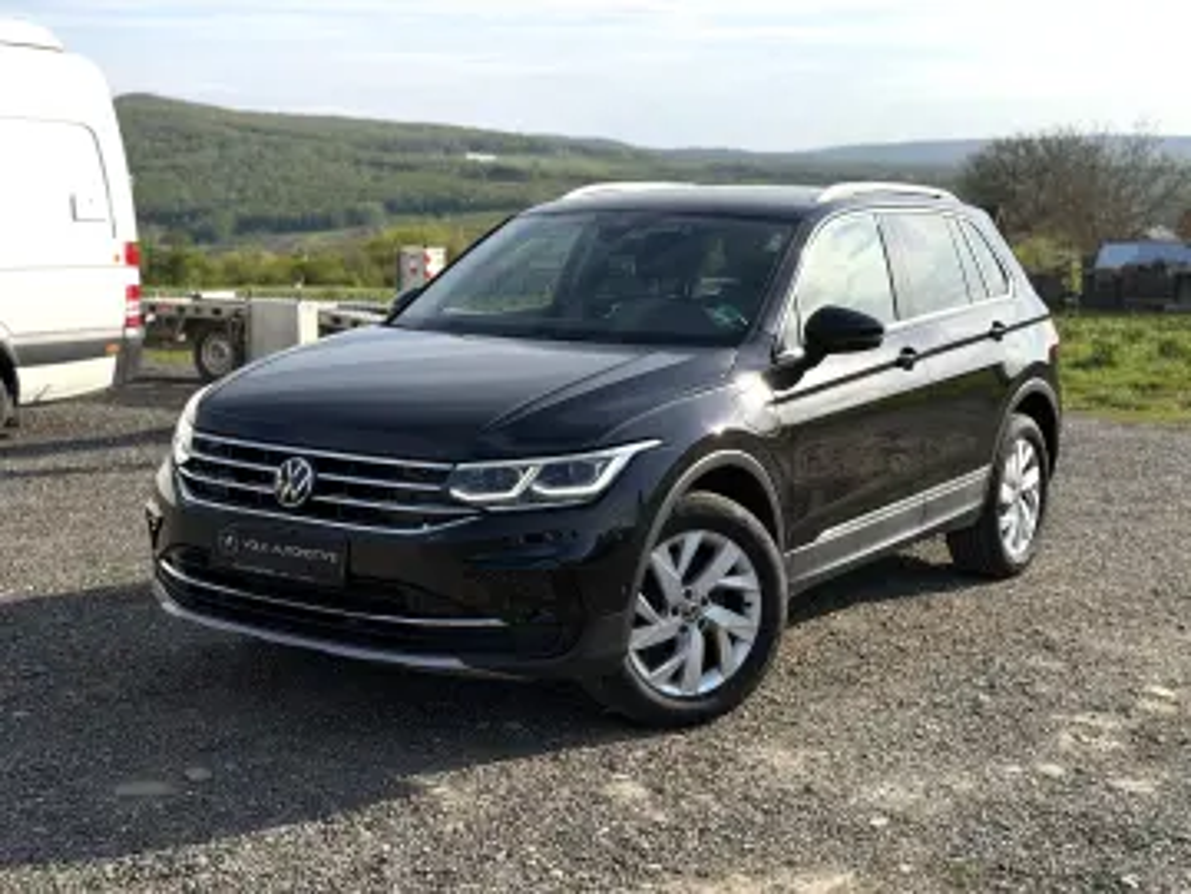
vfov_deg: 30.3
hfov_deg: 39.7
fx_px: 1651
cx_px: 596
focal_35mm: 48
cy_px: 447
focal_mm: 6.76
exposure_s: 1/4587
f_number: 1.78
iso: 64
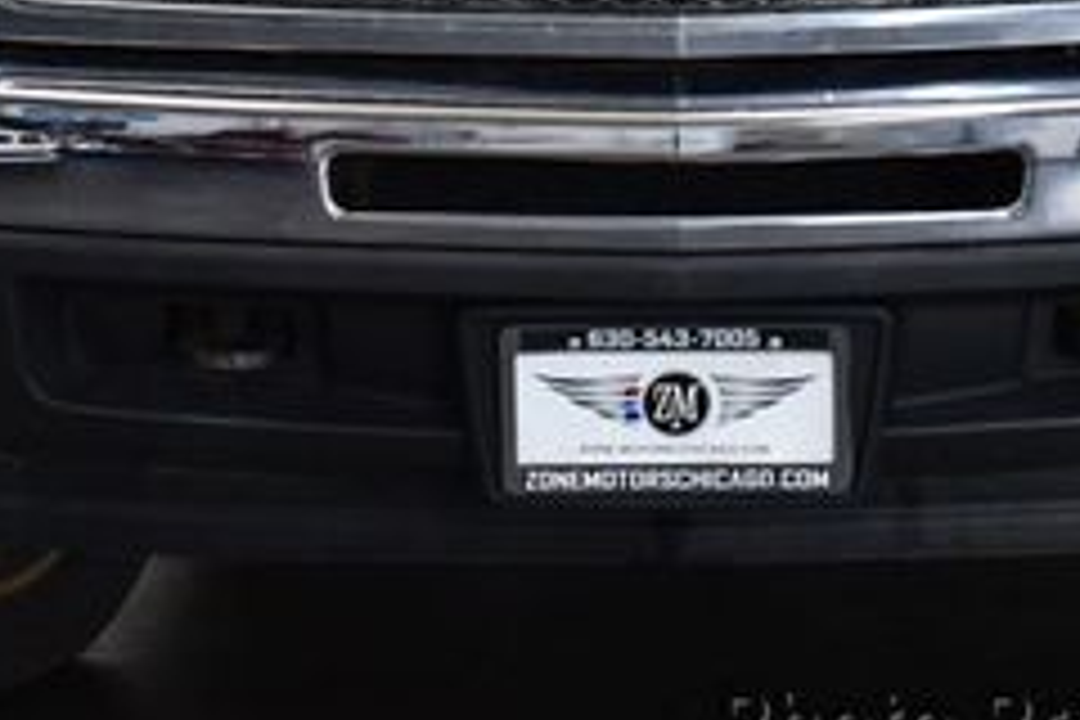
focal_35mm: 152
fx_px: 4560
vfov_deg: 8.9
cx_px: 662
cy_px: -153
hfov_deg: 13.5
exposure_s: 1/125
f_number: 4.8
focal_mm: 38
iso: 1400
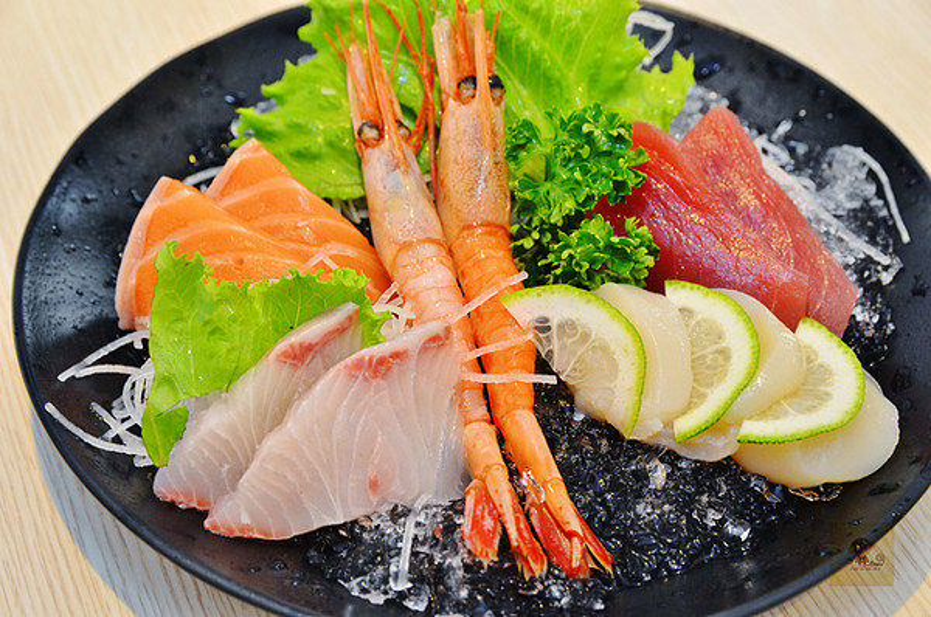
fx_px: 1936
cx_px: 466
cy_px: 308
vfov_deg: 18.1
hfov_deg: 27.0
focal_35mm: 75
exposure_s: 1/60
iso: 800
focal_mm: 50
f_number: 5.6
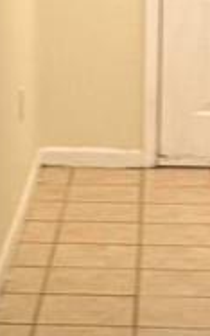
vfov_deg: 12.8
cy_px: 181
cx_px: 101
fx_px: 1491
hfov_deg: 8.1
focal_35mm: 163
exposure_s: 1/60
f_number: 1.78
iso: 320
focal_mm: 6.76
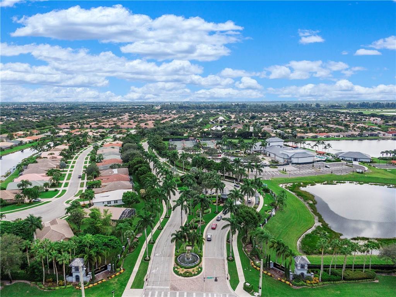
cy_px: 148
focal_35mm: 24
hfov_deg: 71.6
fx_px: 274
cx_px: 198
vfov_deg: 56.8
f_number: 2.8
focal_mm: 4.39
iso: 100
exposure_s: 1/3200
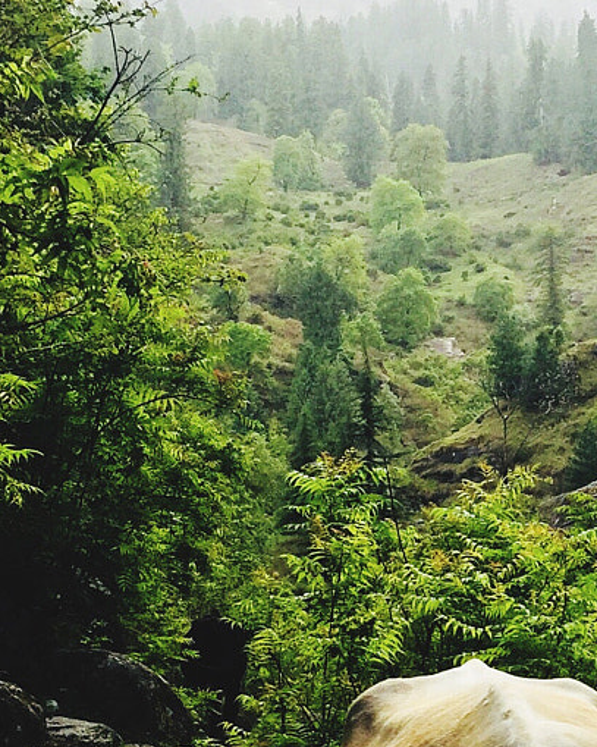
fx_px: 1966
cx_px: 527
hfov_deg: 17.0
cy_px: 611
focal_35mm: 89
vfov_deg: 21.2
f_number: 2.2
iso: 32
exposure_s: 1/240
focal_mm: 4.15
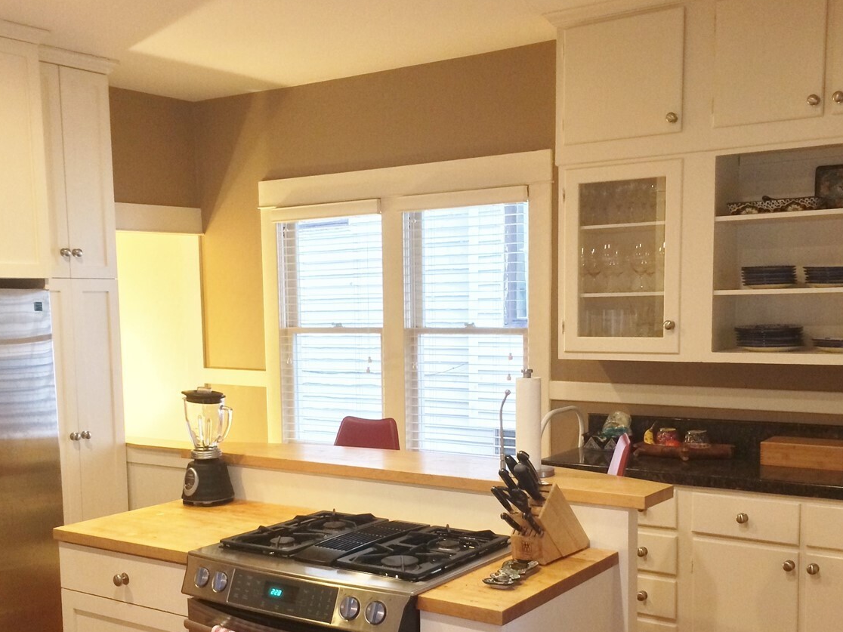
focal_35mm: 43
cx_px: 406
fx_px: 1047
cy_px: 419
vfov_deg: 33.3
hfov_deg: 43.8
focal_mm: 4.12
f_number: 2.2
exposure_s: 1/30
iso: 320
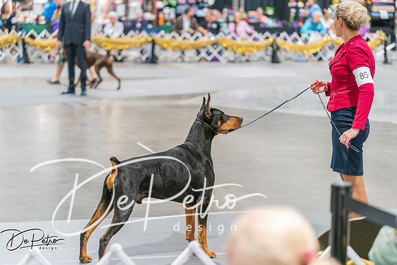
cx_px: 198
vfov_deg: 14.0
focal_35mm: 98
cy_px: 132
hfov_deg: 20.8
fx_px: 1081
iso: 6400
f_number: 2.8
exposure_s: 1/250
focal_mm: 98
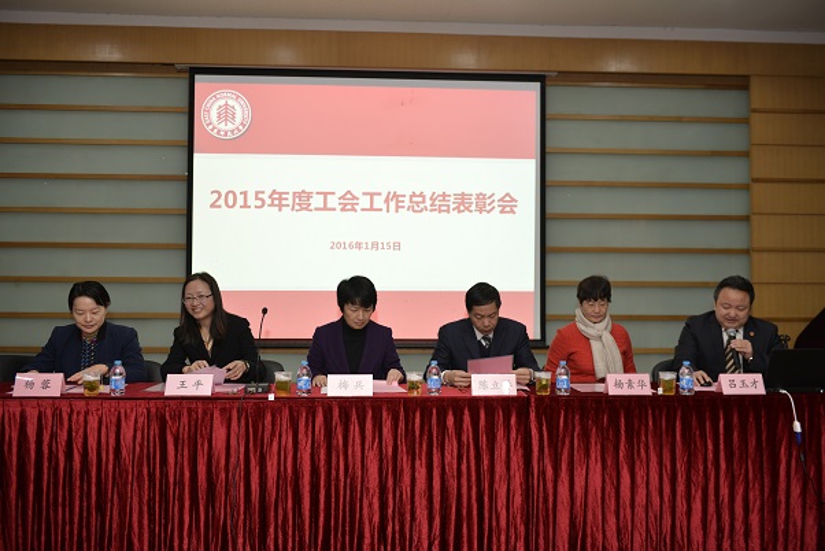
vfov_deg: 41.2
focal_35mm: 32
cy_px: 276
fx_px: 734
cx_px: 412
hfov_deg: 58.7
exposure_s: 1/90
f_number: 4
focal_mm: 32
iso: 800
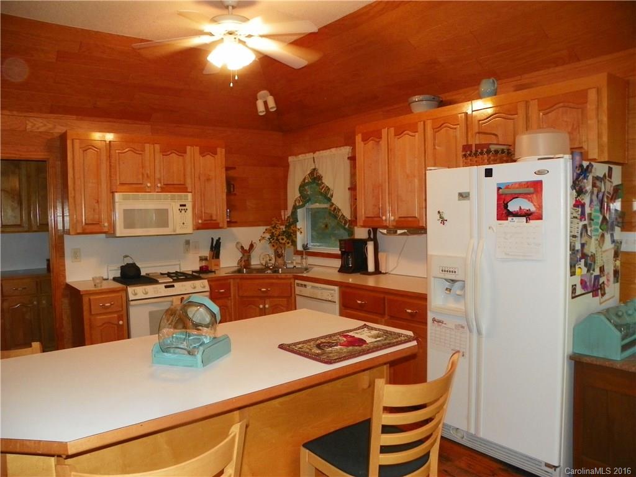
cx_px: 318
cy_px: 238
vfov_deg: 53.1
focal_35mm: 26
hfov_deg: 67.3
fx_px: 478
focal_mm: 4.6
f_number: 2.8
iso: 200
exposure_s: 1/30
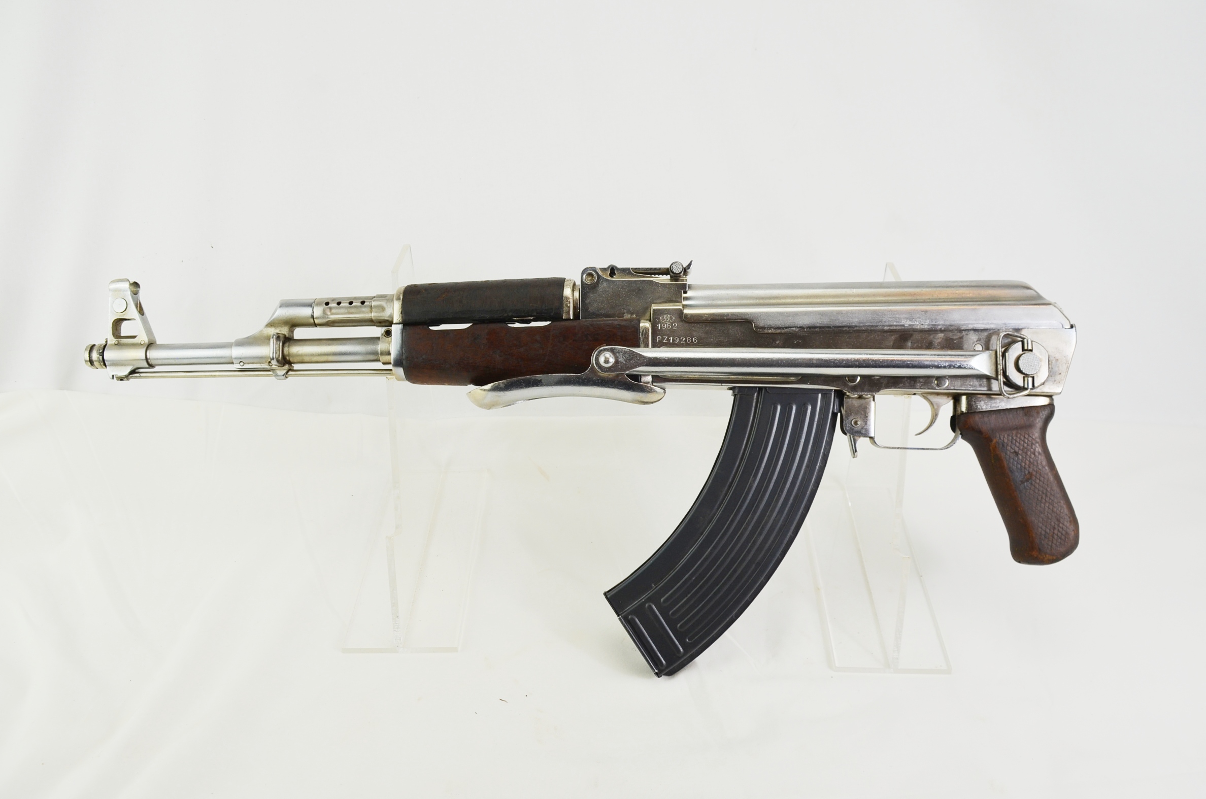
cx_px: 597
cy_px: 395
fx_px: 936
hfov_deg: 65.6
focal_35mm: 28
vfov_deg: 46.2
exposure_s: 1/125
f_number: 5.6
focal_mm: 18
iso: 280
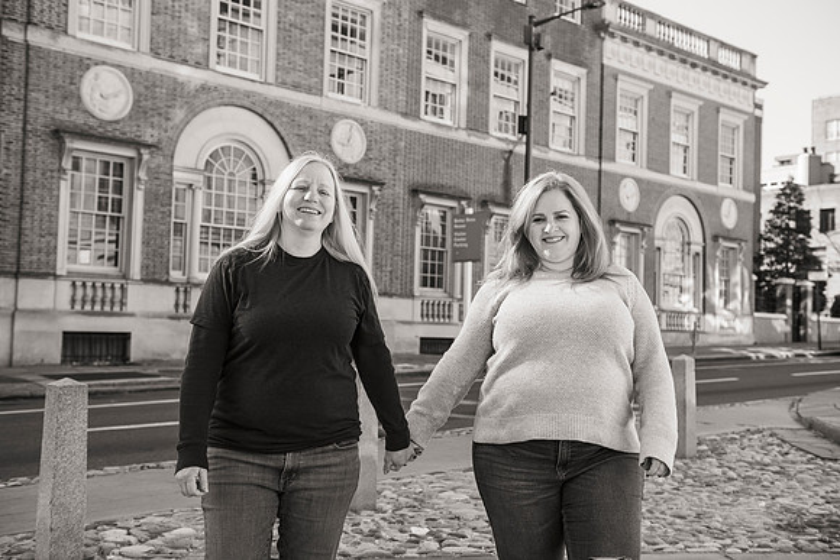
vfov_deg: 32.6
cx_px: 432
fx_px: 959
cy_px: 272
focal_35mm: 41
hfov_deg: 47.3
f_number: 4
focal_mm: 40
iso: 400
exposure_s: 1/1000
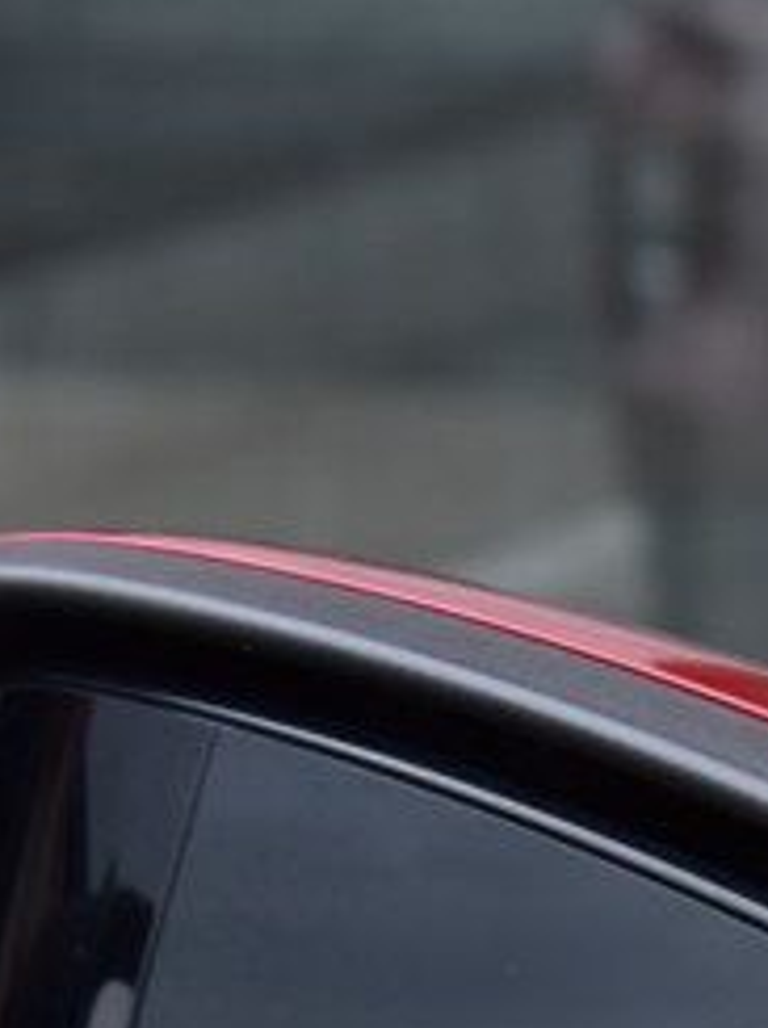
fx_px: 9847
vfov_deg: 5.9
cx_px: 567
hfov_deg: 4.5
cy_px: 1276
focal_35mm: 332
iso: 400
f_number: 8
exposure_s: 1/60
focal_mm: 55
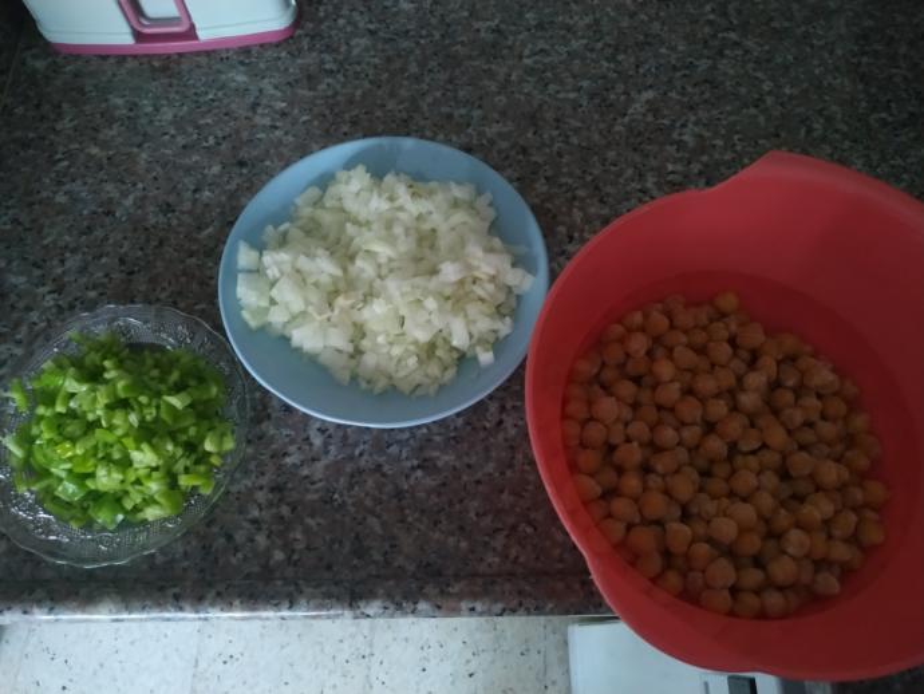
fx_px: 641
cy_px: 347
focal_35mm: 24
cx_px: 462
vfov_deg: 56.8
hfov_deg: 71.6
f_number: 1.9
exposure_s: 1/13
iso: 1000
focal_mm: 3.94
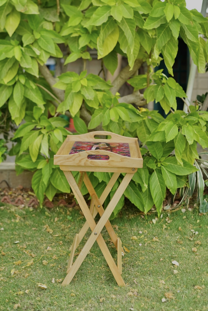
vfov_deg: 38.2
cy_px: 156
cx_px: 104
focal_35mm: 52
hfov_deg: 26.0
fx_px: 450
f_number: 2
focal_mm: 35
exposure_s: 1/160
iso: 250
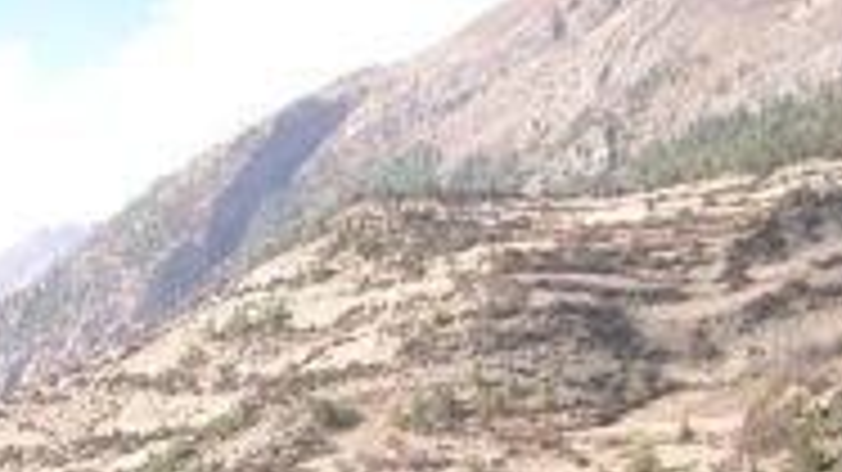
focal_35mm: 97
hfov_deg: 21.3
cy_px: 715
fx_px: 2165
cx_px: 2
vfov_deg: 11.9
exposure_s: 1/640
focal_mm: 8
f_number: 2.8
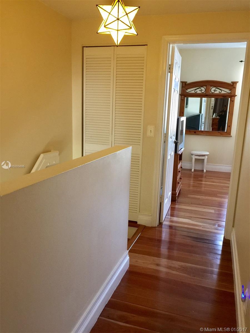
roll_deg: -2.6
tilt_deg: -9.5
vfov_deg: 61.7
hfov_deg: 48.2
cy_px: 166
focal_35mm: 29
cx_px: 125
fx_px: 279
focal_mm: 4.15
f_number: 2.2
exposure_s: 1/15
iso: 100
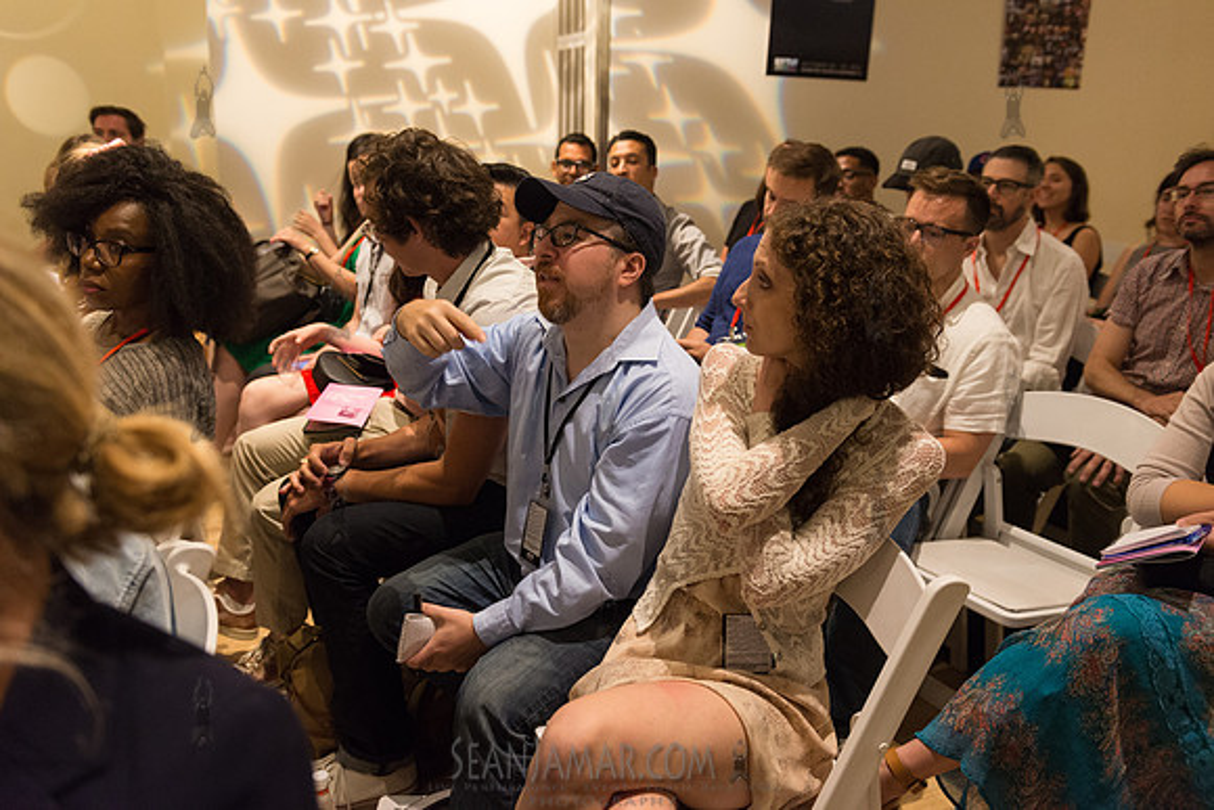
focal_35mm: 32
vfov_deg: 41.1
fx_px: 1079
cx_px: 607
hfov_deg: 58.7
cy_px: 405
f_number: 3.5
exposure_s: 1/200
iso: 3200
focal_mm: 32
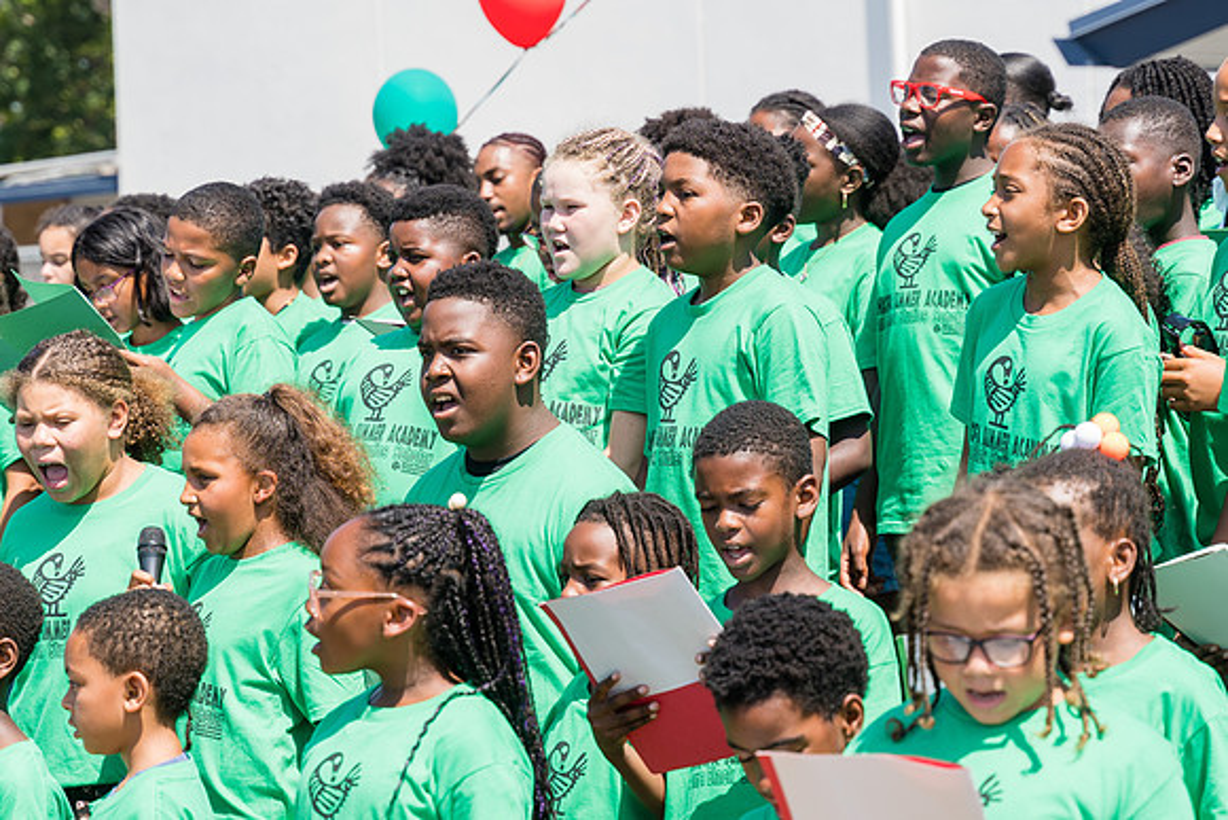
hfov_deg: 18.3
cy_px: 410
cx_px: 614
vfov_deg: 12.2
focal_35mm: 112
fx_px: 3821
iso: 100
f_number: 4
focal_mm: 75
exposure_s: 1/500
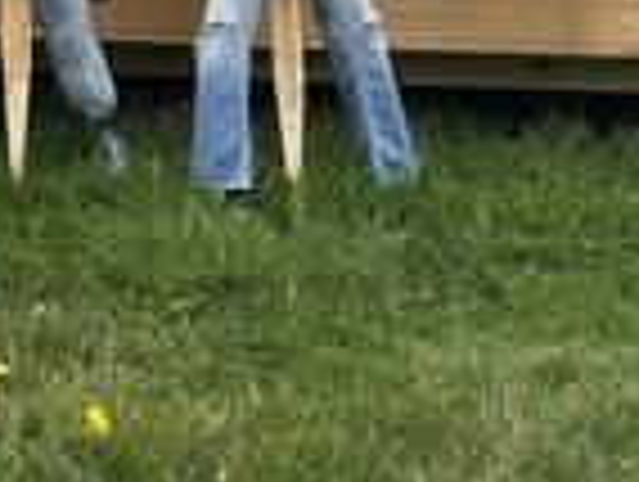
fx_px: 2496
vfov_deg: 10.1
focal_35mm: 135
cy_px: -500
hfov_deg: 13.4
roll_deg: -0.3
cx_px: -423
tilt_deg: -0.6
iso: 80
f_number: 1.78
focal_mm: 6.76
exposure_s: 1/864
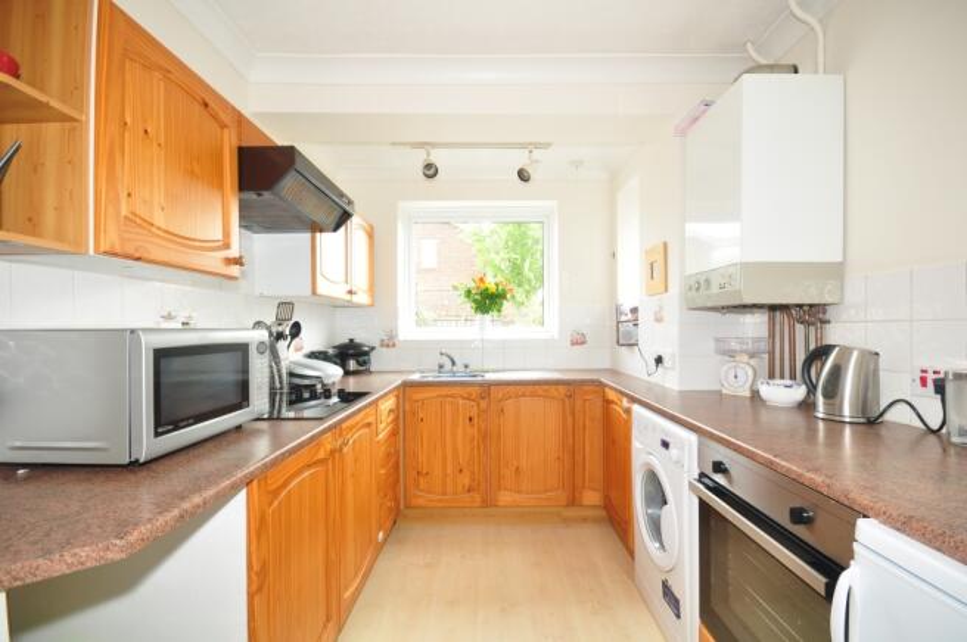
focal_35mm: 15
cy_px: 321
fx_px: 403
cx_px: 484
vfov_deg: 77.2
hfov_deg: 100.4
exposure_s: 1/10
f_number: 7.1
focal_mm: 10
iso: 200
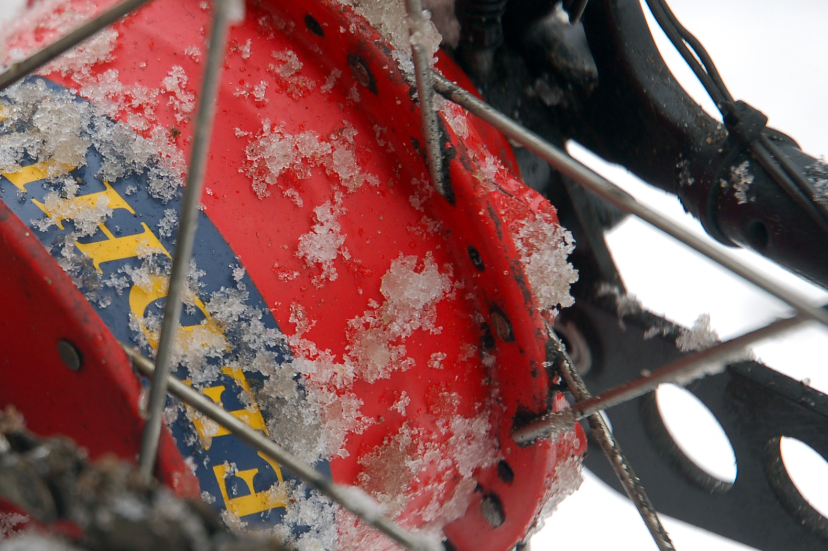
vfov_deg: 7.7
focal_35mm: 177
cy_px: 336
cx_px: 185
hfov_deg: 11.6
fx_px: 4068
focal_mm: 62
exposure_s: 1/20
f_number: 4.5
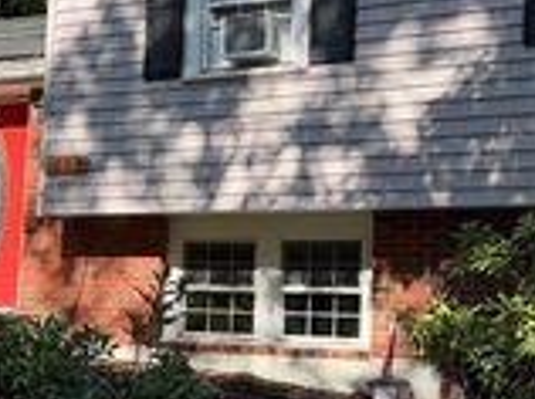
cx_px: 176
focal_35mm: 76
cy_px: 225
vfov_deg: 19.3
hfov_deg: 25.6
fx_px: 1173
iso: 100
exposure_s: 1/1060
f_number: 1.78
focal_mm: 6.76
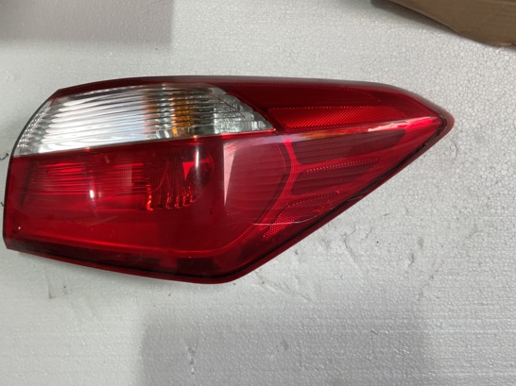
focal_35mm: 34
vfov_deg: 41.7
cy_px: 164
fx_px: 507
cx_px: 229
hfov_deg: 53.9
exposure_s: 1/100
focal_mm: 3
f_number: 1.8
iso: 20
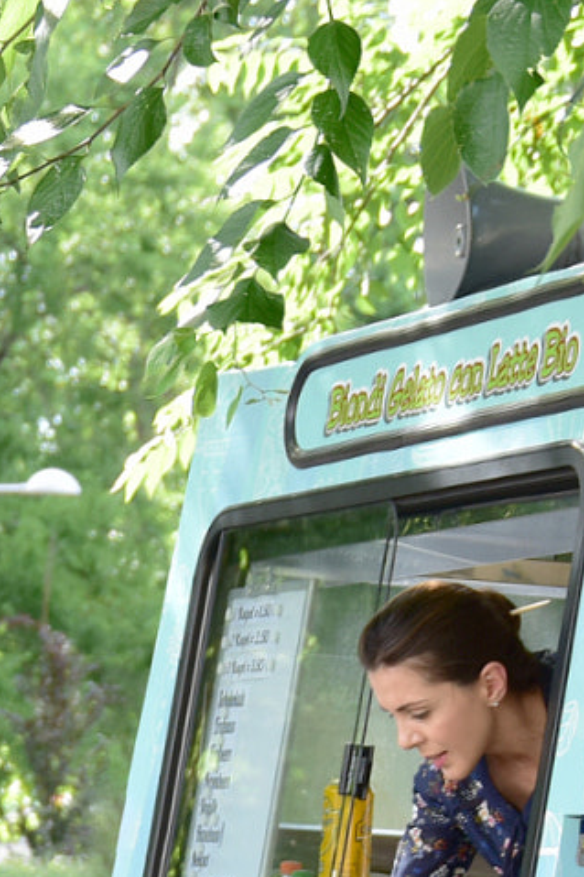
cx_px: 627
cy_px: 1064
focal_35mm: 127
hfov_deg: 10.7
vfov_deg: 15.5
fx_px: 3092
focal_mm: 38
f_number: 4
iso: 160
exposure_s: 1/160
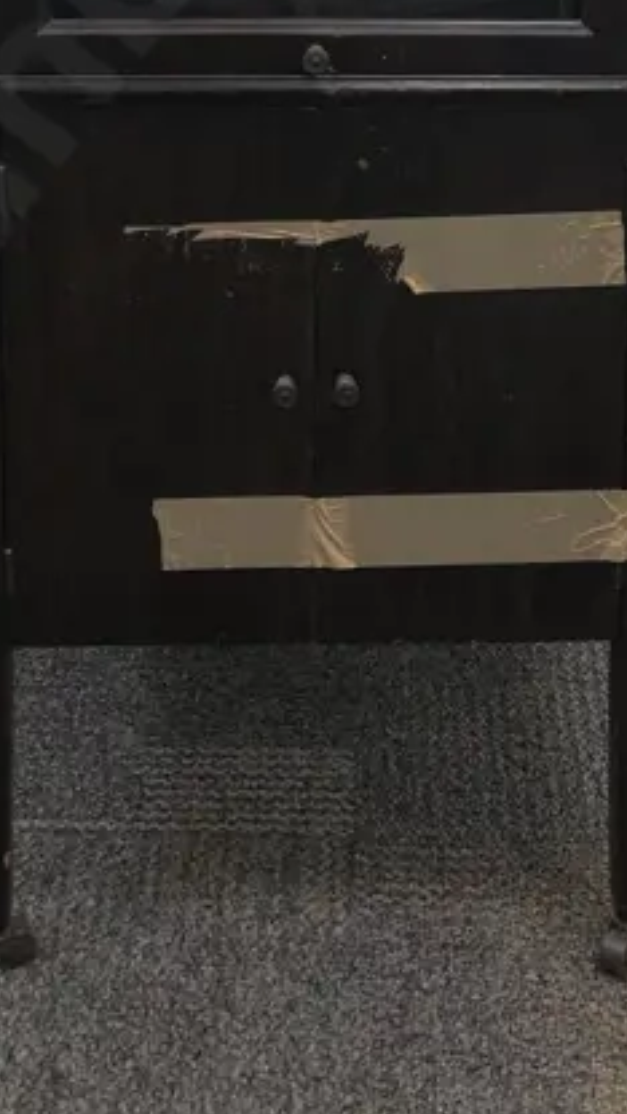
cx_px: 289
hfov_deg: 16.1
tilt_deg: -9.9
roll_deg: +0.7
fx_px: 2217
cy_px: -241
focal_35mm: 75
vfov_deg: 25.2
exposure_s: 1/33
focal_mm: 3.99
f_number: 1.8
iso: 32
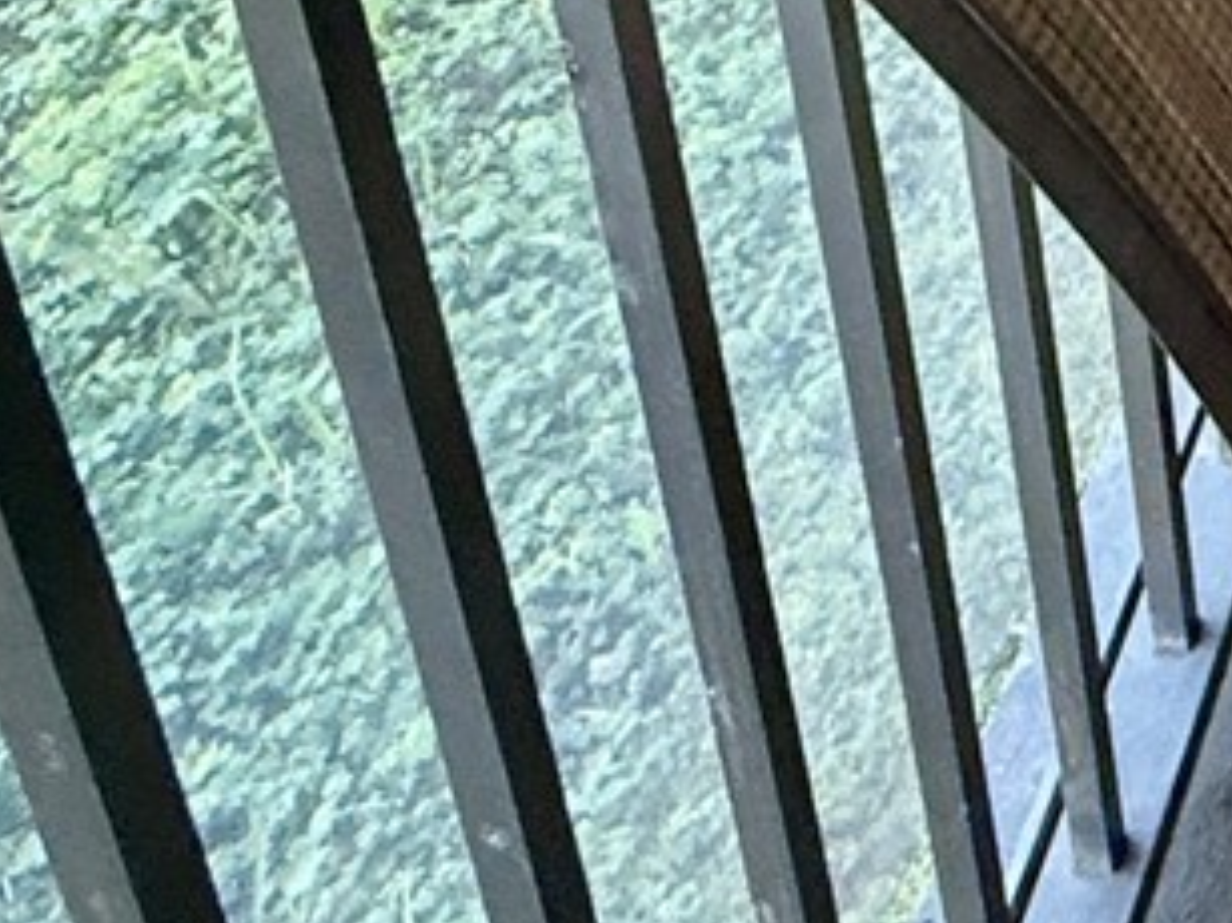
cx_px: 1958
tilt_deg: -18.9
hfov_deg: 21.4
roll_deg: -1.8
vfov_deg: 15.1
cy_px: -1071
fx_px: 2597
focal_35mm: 73
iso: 320
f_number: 2.2
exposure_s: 1/120
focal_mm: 2.22
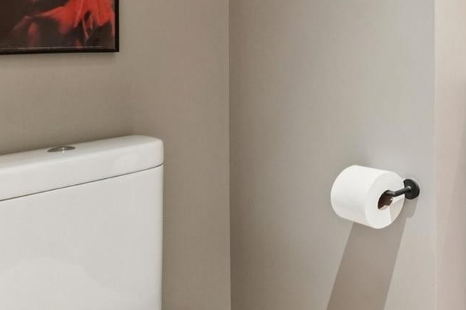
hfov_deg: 41.5
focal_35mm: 41
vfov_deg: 31.2
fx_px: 534
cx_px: 458
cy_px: 41
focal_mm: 11
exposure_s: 1/6
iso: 800
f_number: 8
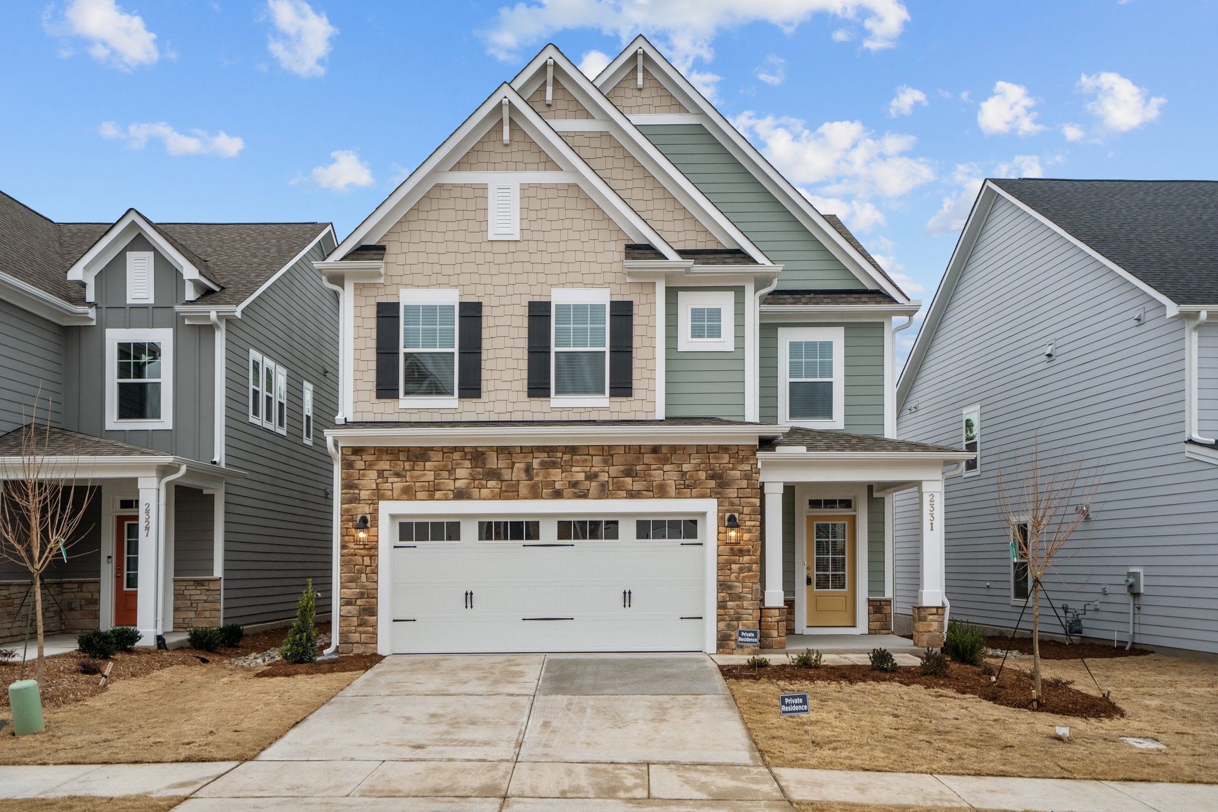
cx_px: 609
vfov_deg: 37.8
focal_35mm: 35
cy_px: 406
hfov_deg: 54.4
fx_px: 1184
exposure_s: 1/200
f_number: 4
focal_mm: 35
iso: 400
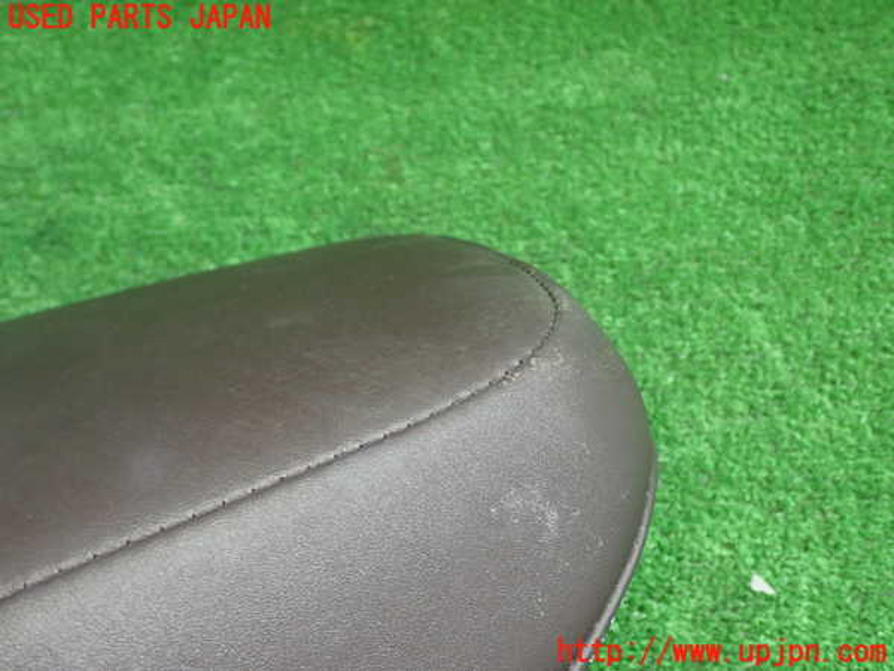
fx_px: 1136
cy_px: 336
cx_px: 447
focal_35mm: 44
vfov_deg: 32.9
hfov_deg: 42.9
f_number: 2.9
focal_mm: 7.84
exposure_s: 1/40
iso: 640
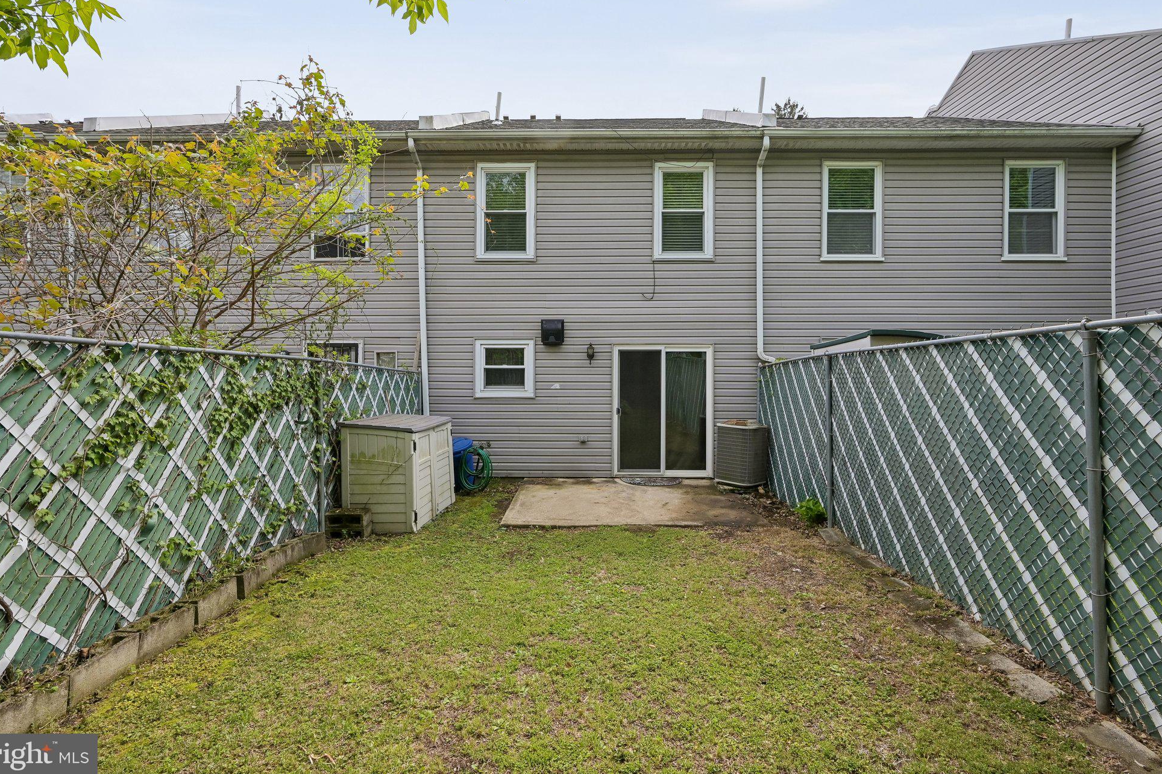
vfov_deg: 70.4
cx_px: 581
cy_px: 367
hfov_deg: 93.3
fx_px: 549
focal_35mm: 17
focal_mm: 16
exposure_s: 1/250
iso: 400
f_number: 11
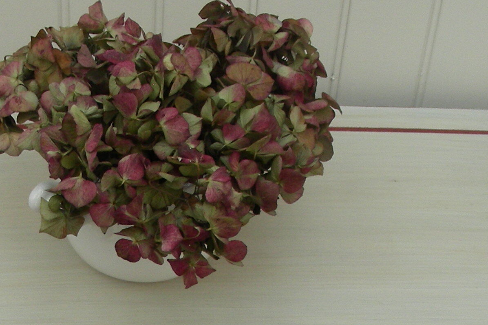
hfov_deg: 21.8
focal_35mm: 93
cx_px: 170
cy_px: 400
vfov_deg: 14.2
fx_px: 1261
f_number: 3.5
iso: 50
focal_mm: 6.3
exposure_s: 1/50
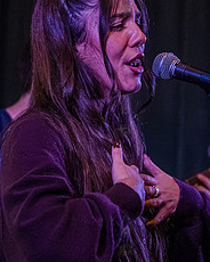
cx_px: 76
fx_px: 1530
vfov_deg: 9.8
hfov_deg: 7.8
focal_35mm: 197
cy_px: 101
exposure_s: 1/320
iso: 16000
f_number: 3.2
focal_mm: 68
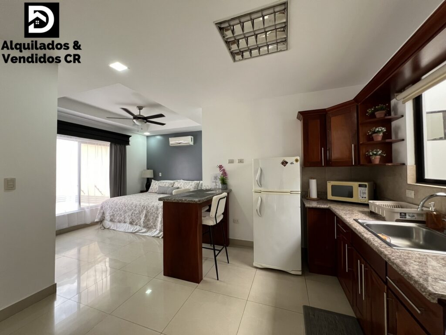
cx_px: 223
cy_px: 168
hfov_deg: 106.2
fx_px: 167
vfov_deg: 89.9
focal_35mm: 13
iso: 200
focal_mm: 1.57
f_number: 1.8
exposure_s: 1/120
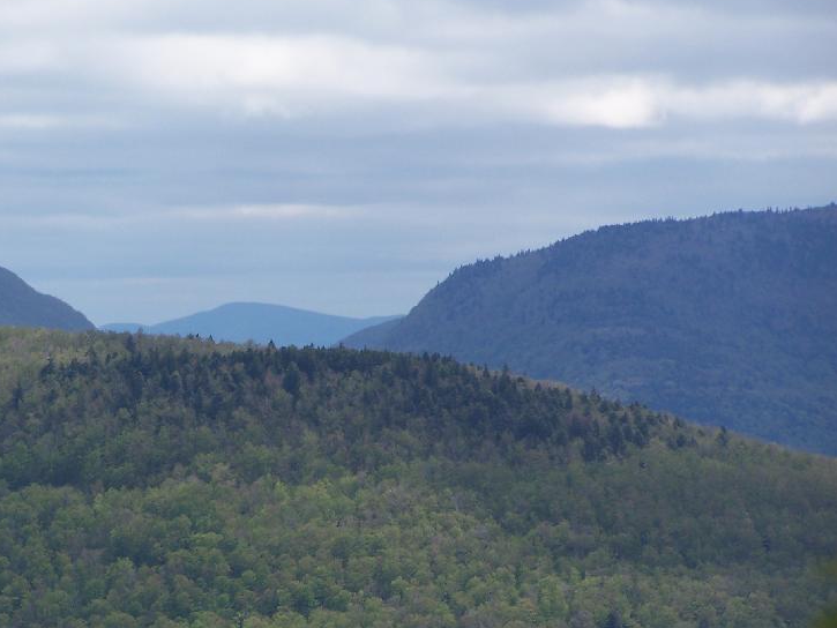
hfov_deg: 5.9
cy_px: 389
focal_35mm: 336
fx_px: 8126
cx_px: 253
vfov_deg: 4.4
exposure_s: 1/640
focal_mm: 39.5
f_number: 4.5
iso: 80
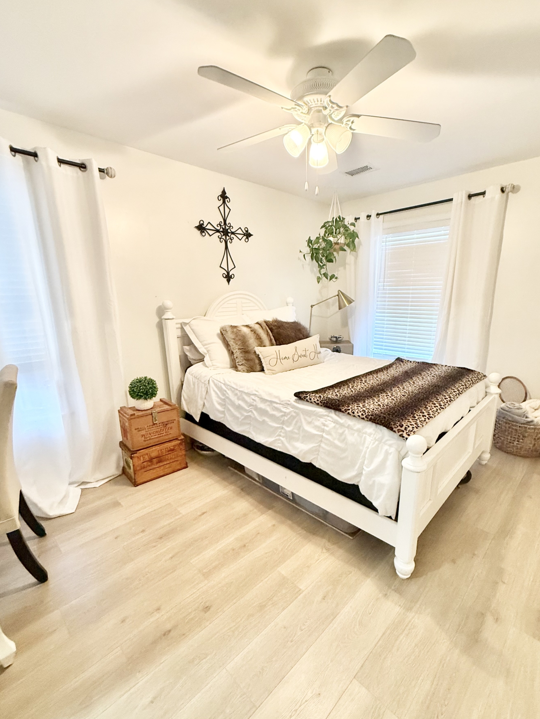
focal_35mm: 16
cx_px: 290
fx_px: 333
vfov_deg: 94.3
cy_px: 384
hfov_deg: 78.0
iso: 400
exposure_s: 1/60
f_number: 2.2
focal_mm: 2.22
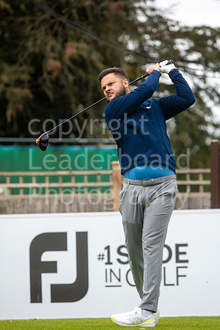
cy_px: 165
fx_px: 2750
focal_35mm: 300
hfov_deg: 4.6
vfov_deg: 6.9
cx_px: 110
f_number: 6.3
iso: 640
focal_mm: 300
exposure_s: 1/800
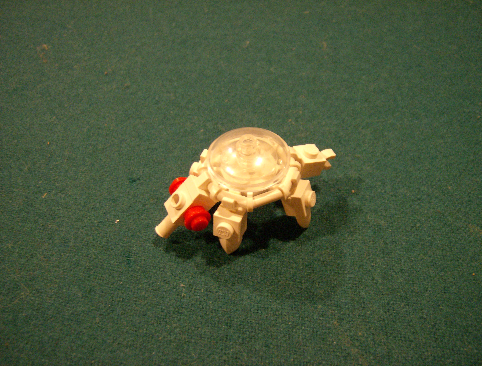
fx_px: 504
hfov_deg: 51.1
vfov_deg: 40.0
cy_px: 183
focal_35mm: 36
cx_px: 241
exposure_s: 1/5.26
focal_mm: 6
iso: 200
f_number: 2.8
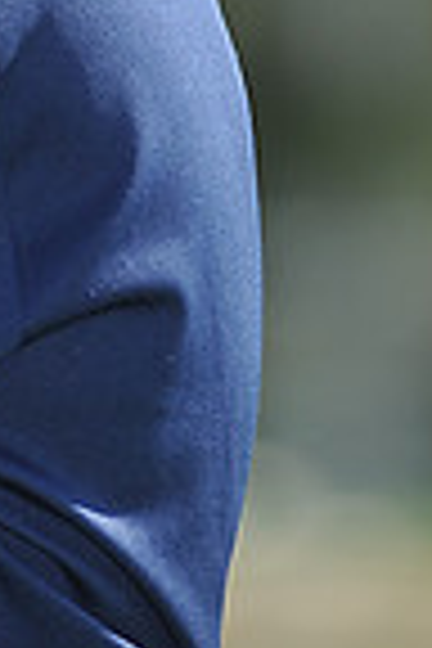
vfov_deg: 2.6
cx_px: -202
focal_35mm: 805
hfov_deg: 1.7
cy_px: -396
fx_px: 14489
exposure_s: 1/800
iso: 200
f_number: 4.5
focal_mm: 200
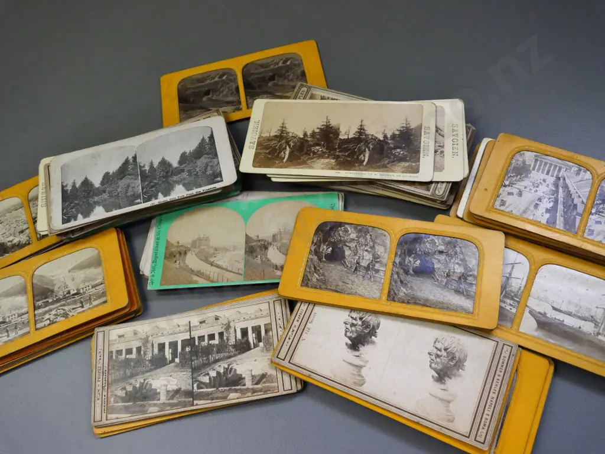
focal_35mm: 30
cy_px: 227
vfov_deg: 46.8
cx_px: 302
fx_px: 524
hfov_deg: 60.0
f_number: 5
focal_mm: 15
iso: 3200
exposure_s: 1/500
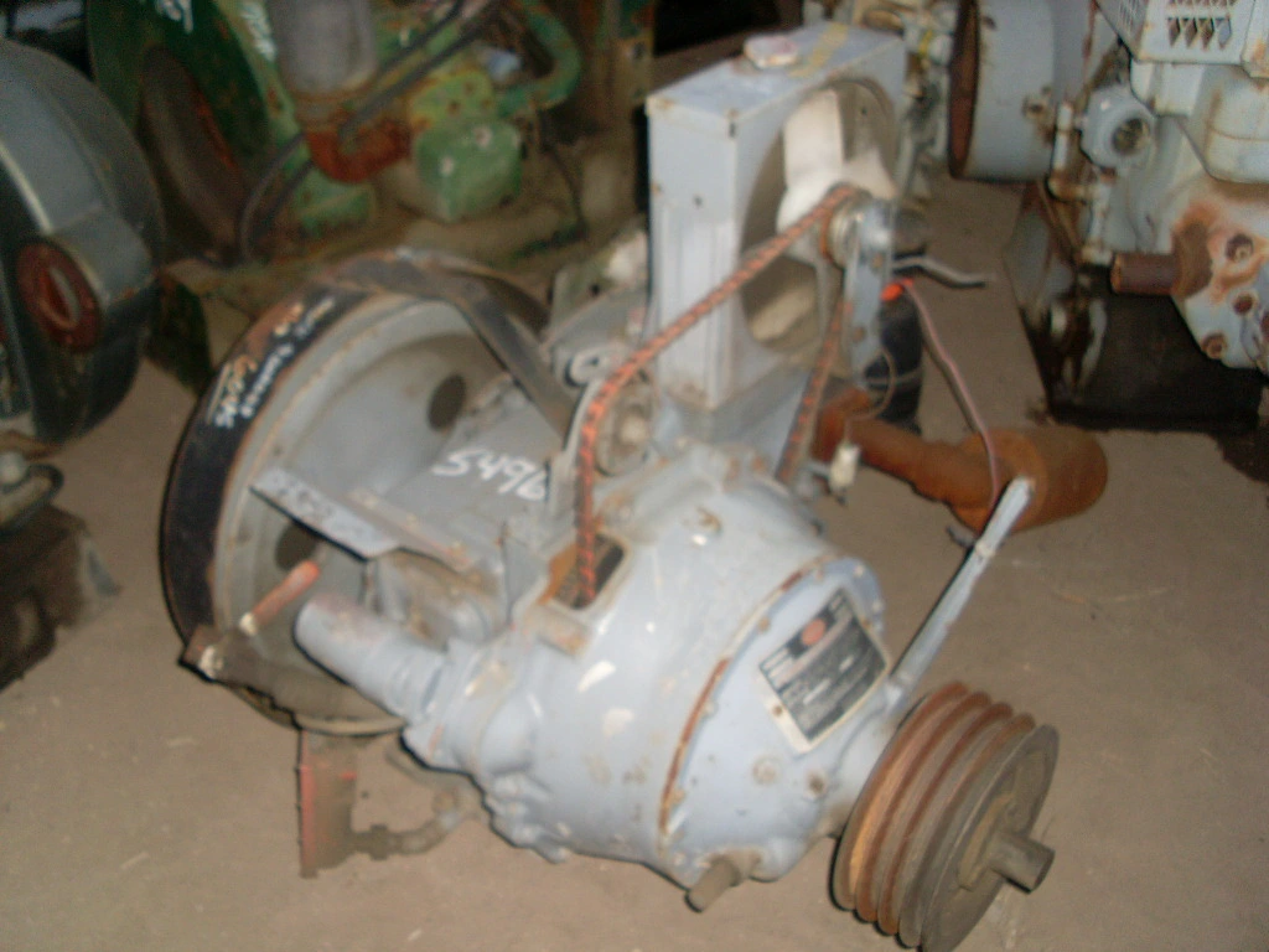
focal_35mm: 38
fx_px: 1393
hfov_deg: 49.0
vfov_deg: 37.7
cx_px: 634
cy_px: 476
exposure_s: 1/45
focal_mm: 6.3
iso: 100
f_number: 3
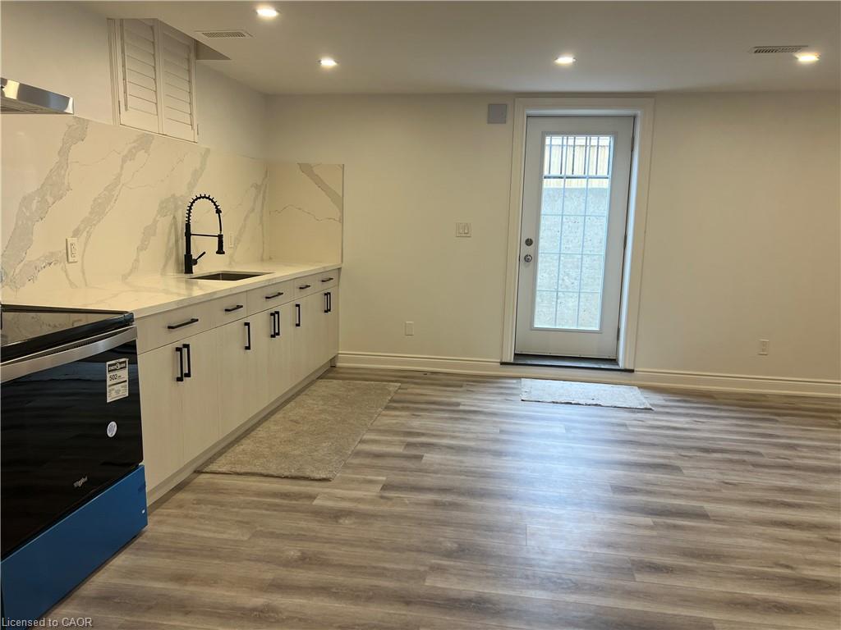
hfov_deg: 67.3
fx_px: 632
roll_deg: -1.6
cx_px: 420
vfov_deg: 53.1
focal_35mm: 26
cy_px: 315
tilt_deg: -9.8
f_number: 1.5
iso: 80
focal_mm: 5.7
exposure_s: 1/120
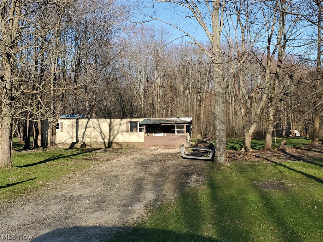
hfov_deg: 67.3
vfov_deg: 53.1
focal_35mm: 26
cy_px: 121
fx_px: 243
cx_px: 162
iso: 50
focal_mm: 4.3
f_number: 2.4
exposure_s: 1/1008
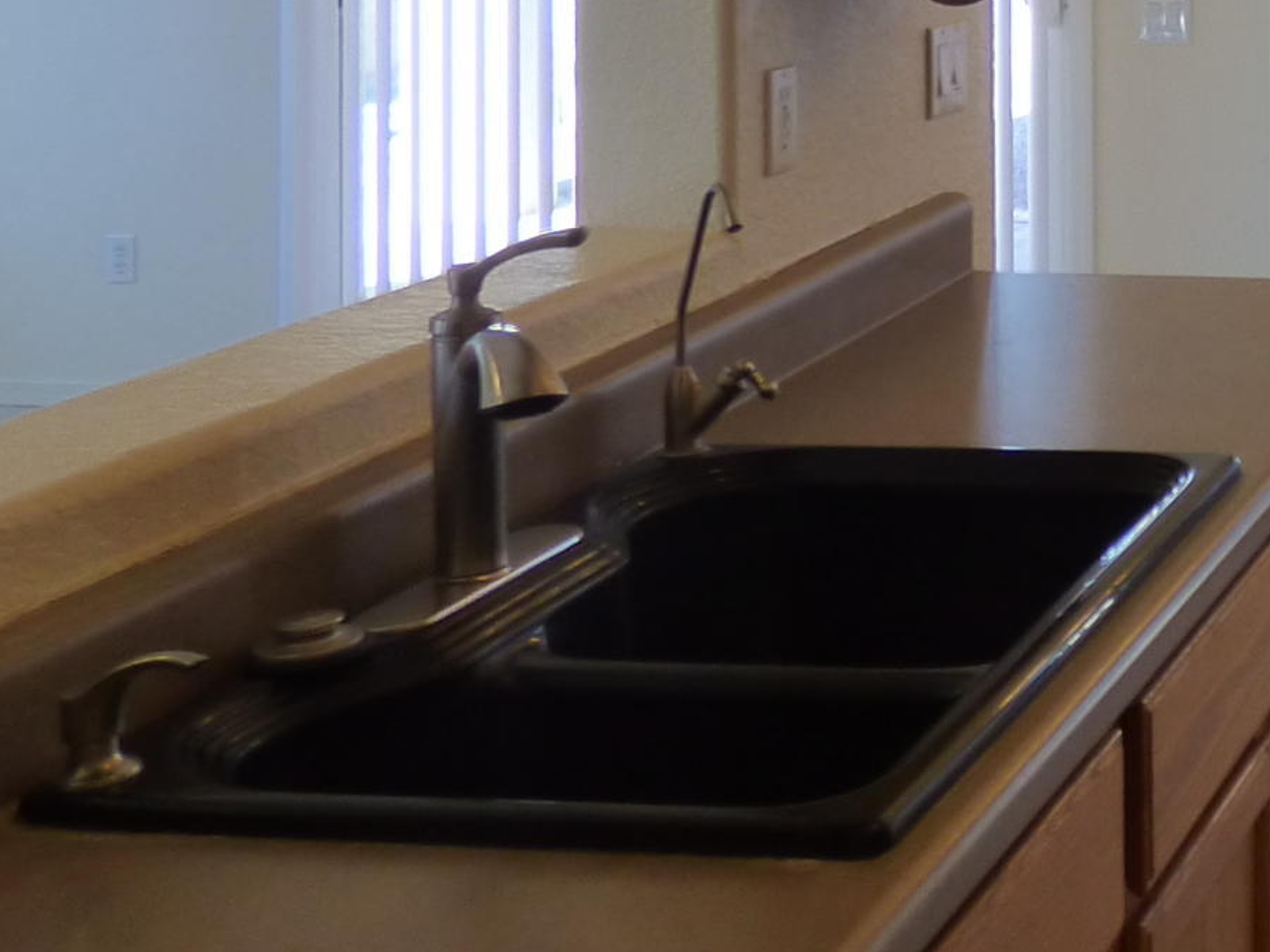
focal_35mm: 67
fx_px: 2458
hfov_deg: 25.1
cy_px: -218
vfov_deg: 20.4
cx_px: 1648
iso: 200
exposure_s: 1/125
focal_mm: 3.58
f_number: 2.8
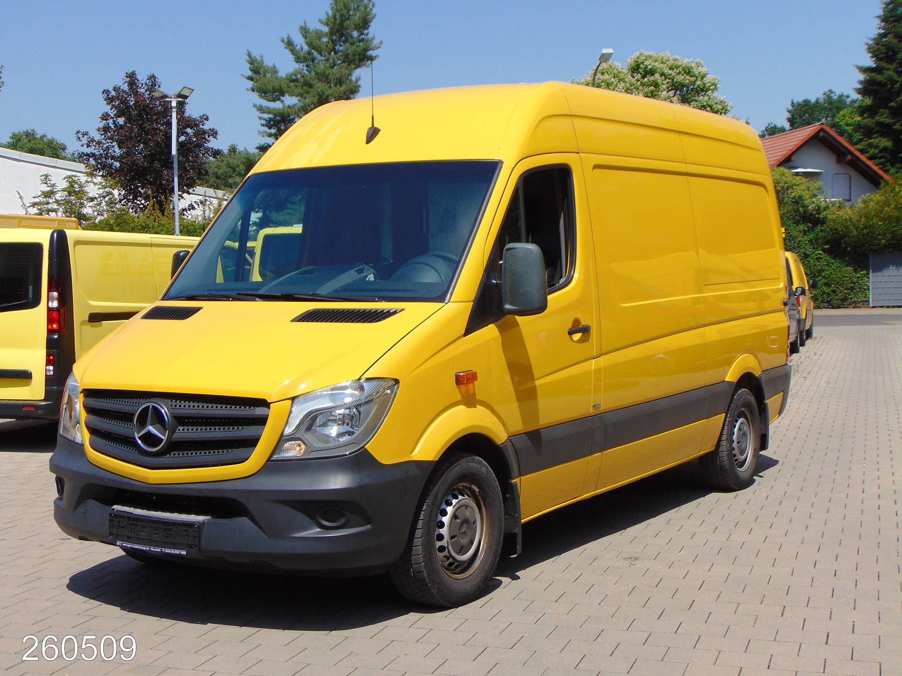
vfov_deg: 29.1
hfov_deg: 38.2
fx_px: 1303
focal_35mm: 50
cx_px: 451
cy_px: 338
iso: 80
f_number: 9
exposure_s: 1/200
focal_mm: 9
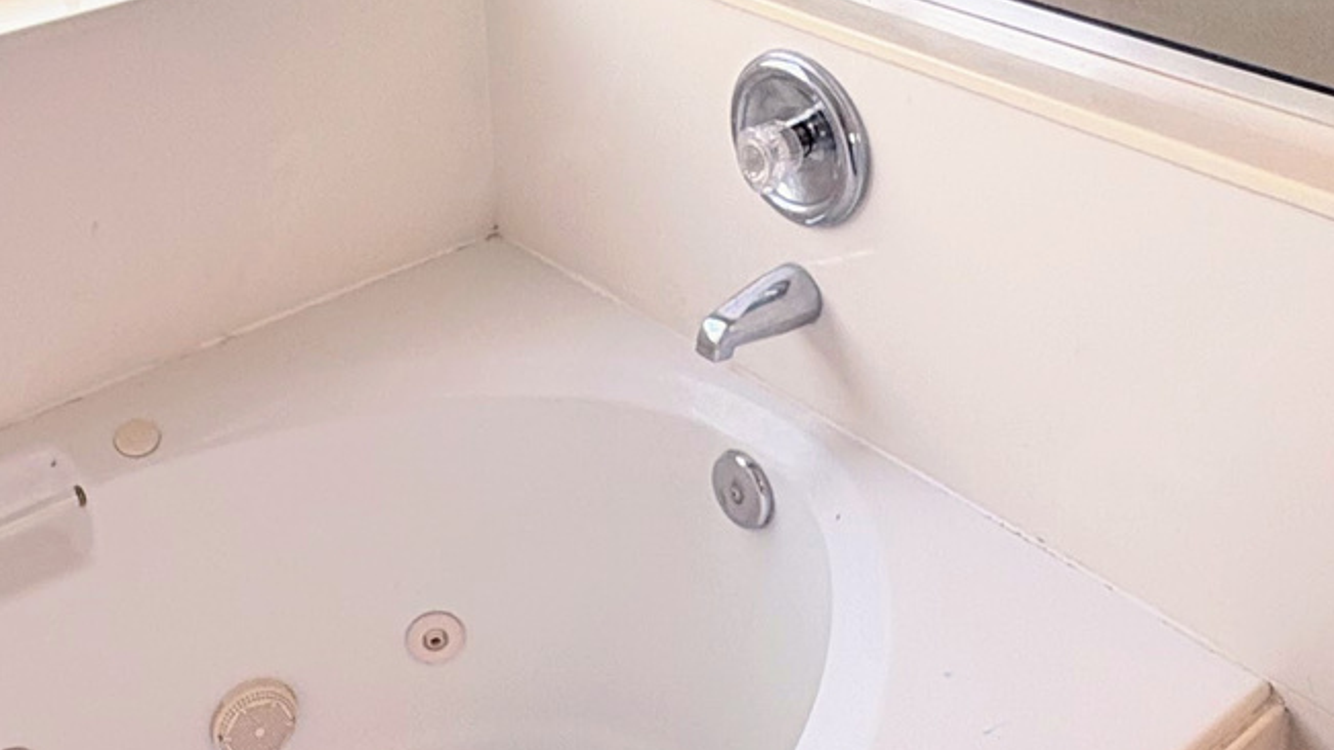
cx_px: 541
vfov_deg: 24.0
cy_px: 25
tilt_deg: -21.0
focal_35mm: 48
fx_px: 1698
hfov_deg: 42.7
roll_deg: +2.9
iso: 40
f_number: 2.2
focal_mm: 2.22
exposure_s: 1/190
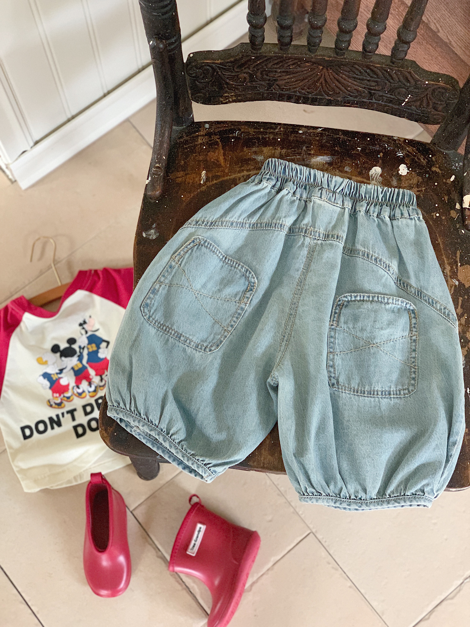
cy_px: 314
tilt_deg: -74.6
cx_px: 235
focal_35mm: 52
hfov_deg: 28.0
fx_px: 941
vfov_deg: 36.8
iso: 320
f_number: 2.4
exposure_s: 1/60
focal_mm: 6
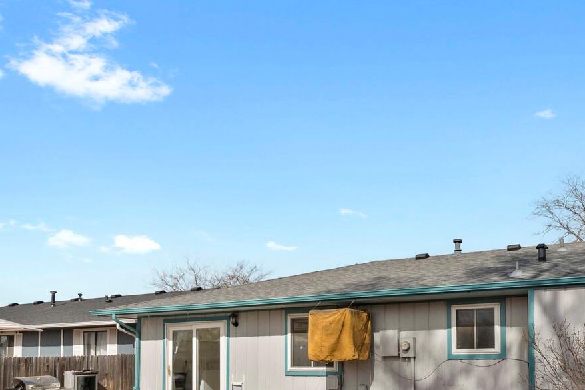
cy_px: 347
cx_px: 404
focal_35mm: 31
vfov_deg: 39.5
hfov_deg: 58.5
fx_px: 504
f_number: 8
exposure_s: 1/100
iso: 100
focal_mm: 17
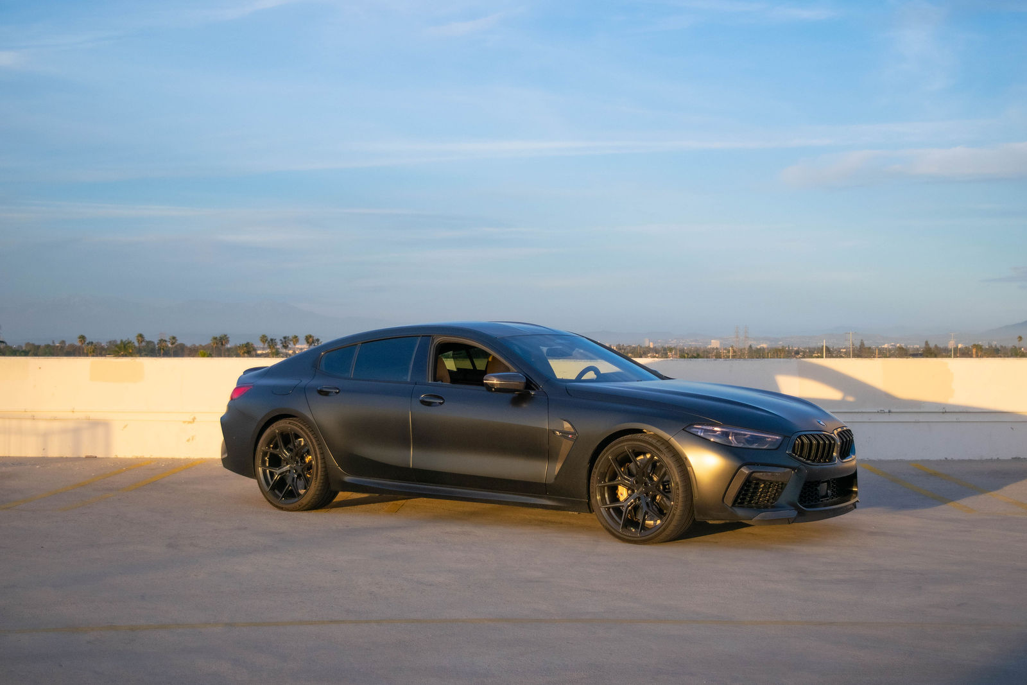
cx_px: 514
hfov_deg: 37.8
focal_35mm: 53
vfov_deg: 25.7
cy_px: 342
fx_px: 1501
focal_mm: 34
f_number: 4.5
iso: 400
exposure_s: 1/1000
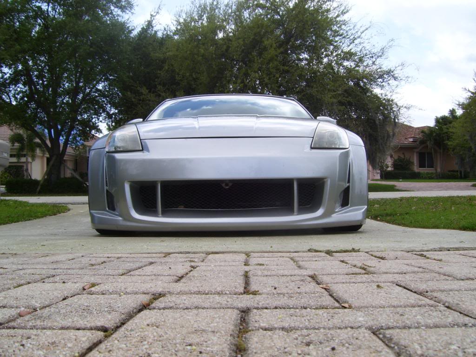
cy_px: 178
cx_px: 238
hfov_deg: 51.4
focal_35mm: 36
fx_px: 495
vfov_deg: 39.7
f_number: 4.8
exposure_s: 1/500
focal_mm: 6
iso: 80
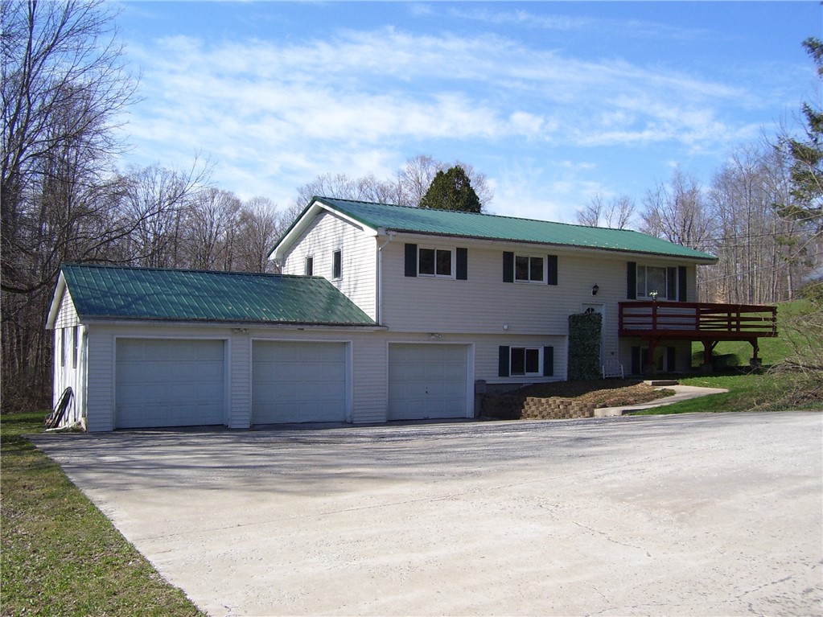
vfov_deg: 41.8
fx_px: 808
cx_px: 412
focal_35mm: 34
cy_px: 308
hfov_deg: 54.0
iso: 80
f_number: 4.8
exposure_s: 1/350
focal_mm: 5.6
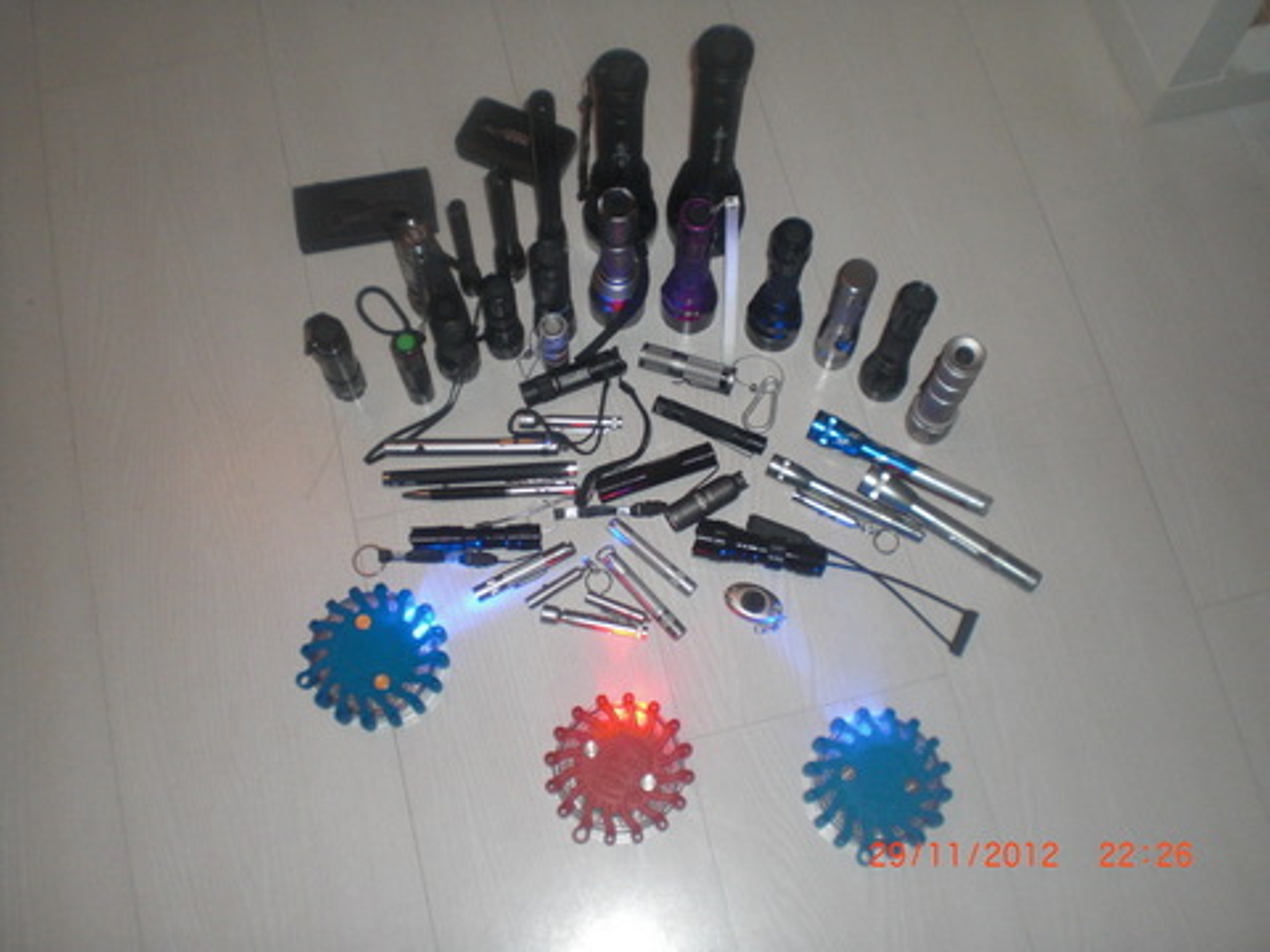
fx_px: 1394
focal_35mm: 38
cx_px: 635
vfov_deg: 37.7
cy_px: 476
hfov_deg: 49.0
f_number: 3.1
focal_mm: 6.3
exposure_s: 1/60
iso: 200
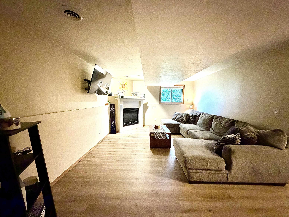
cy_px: 108
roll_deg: -0.4
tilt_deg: -4.3
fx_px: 117
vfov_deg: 85.7
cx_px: 144
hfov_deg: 102.1
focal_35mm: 14
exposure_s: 1/40
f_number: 2.2
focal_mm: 2.22
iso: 1250
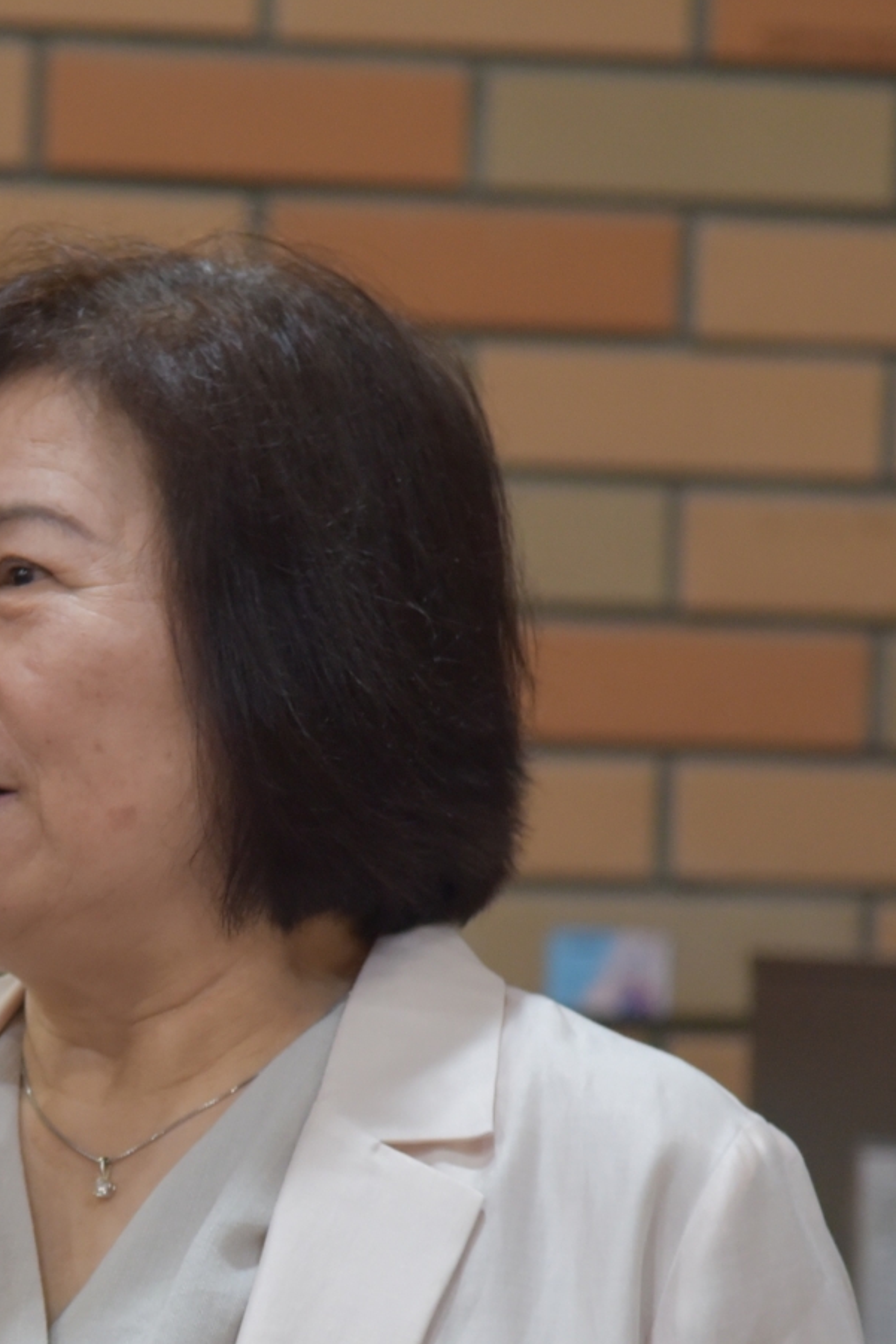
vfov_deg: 6.0
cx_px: -240
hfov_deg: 4.0
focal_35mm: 341
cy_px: 903
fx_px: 12725
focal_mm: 120
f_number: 4
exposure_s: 1/60
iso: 2000
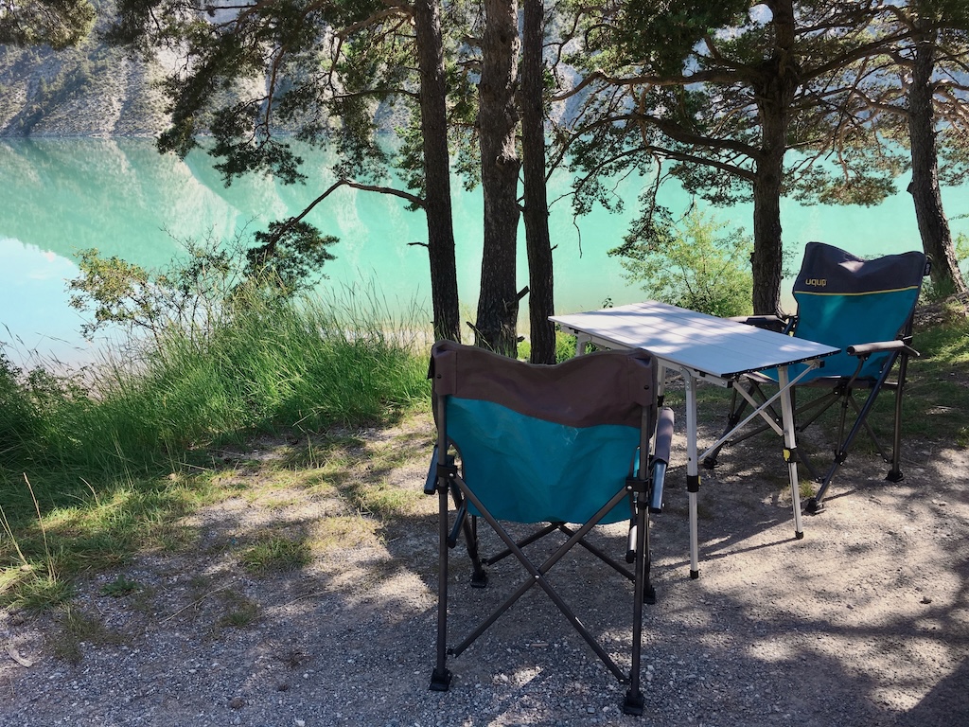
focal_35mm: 29
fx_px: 812
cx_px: 484
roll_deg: -0.3
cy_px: 364
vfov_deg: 48.2
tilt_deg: -16.0
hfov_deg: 61.7
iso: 25
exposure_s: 1/411
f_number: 2.2
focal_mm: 4.15
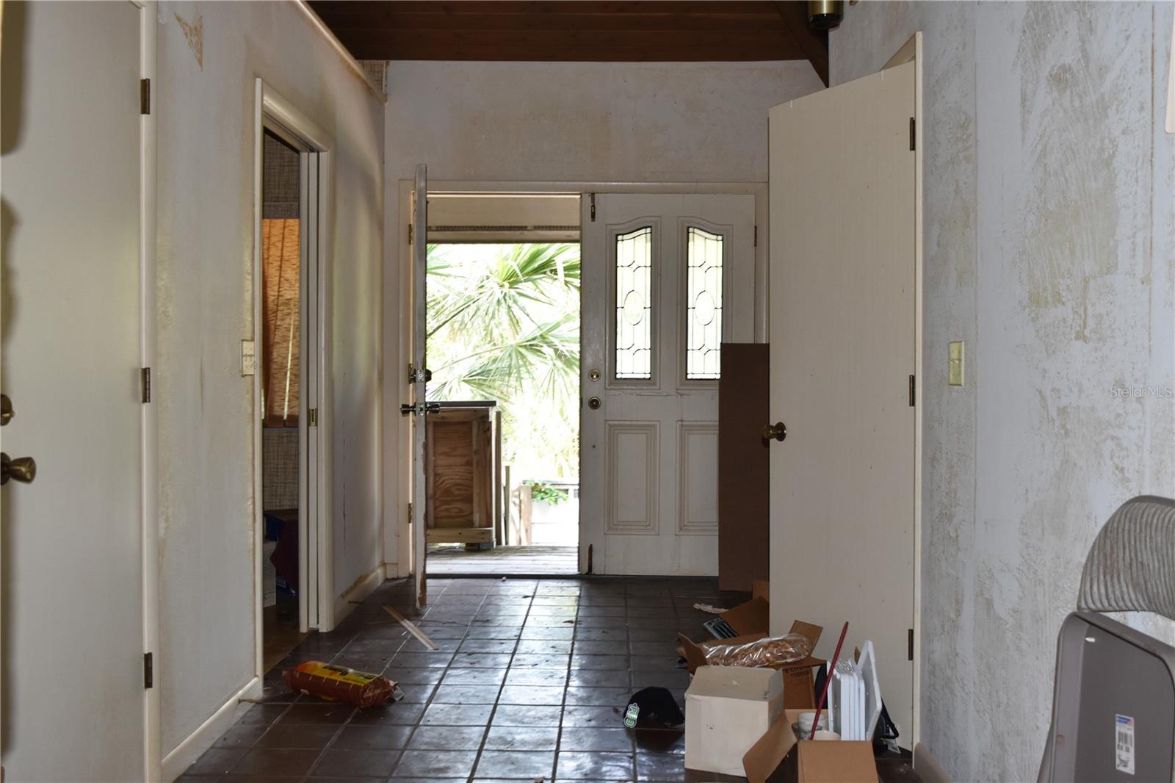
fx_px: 1175
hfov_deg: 53.1
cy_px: 392
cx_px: 588
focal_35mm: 36
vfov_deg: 36.9
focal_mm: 24
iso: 720
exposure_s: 1/125
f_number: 5.6
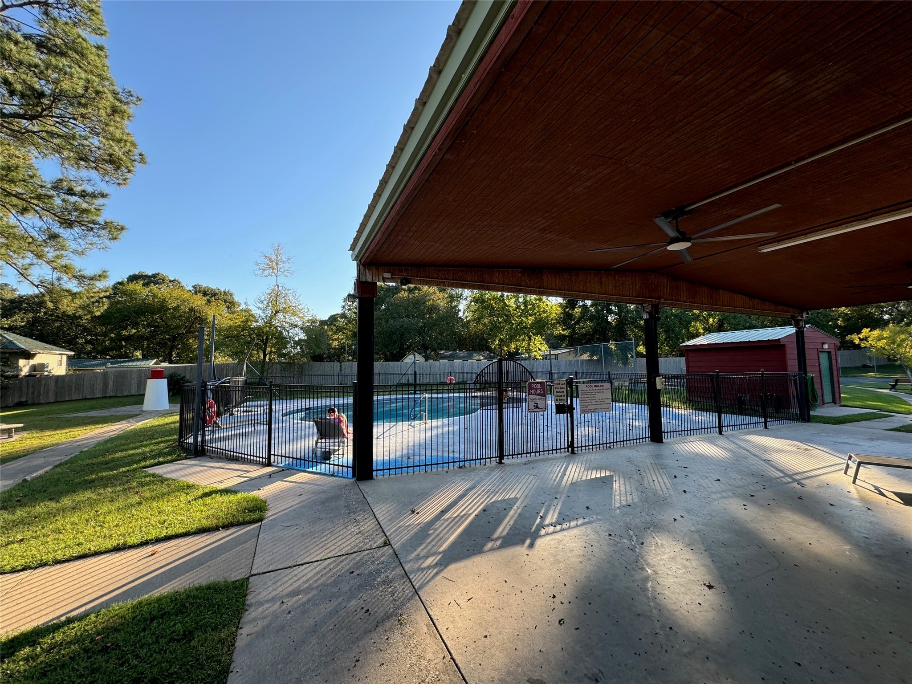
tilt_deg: +3.4
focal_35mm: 14
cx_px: 456
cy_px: 342
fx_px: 369
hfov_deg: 102.1
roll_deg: +1.4
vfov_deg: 85.7
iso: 40
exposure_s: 1/276
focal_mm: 2.22
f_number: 2.2
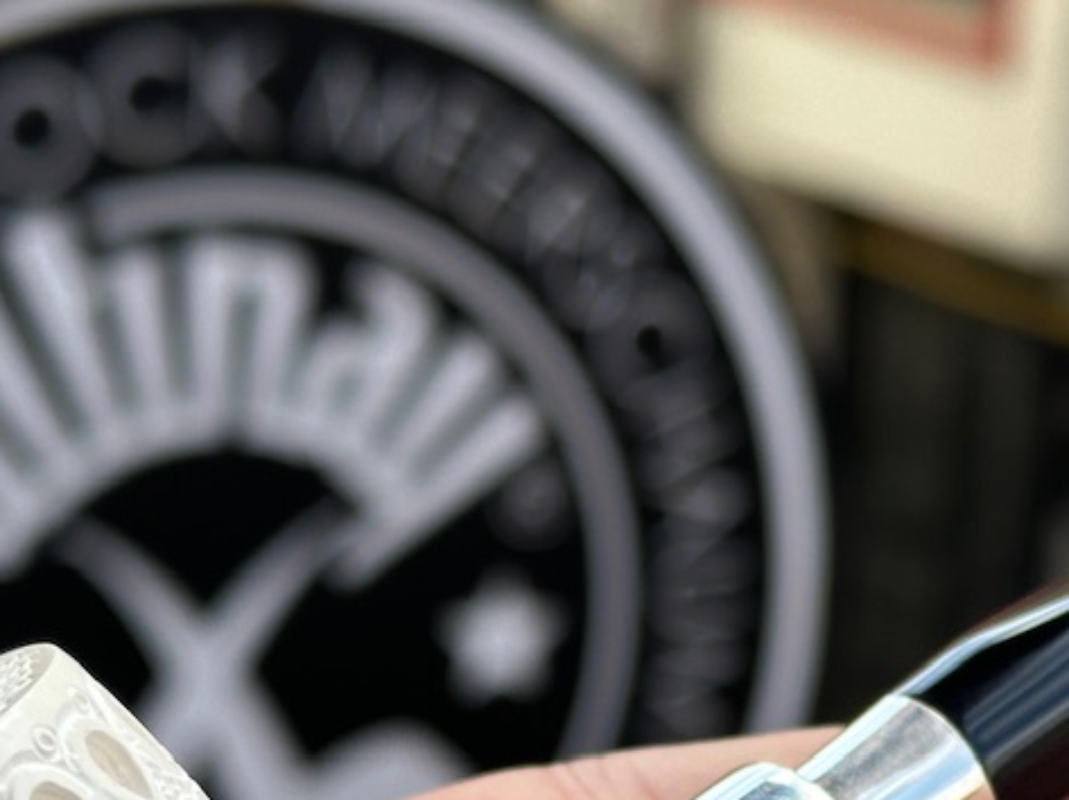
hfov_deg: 15.1
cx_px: 771
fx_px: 4012
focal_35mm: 130
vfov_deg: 11.3
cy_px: 841
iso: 64
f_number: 1.78
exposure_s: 1/1073
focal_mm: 6.86
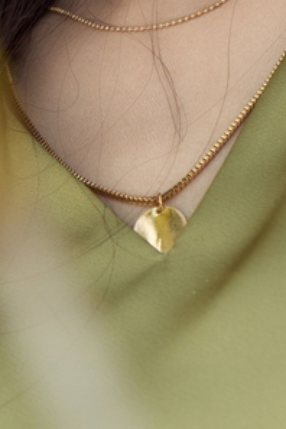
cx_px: 283
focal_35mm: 234
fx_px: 2788
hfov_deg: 5.9
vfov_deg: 8.8
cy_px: 282
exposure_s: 1/800
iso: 200
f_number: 2.8
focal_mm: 35
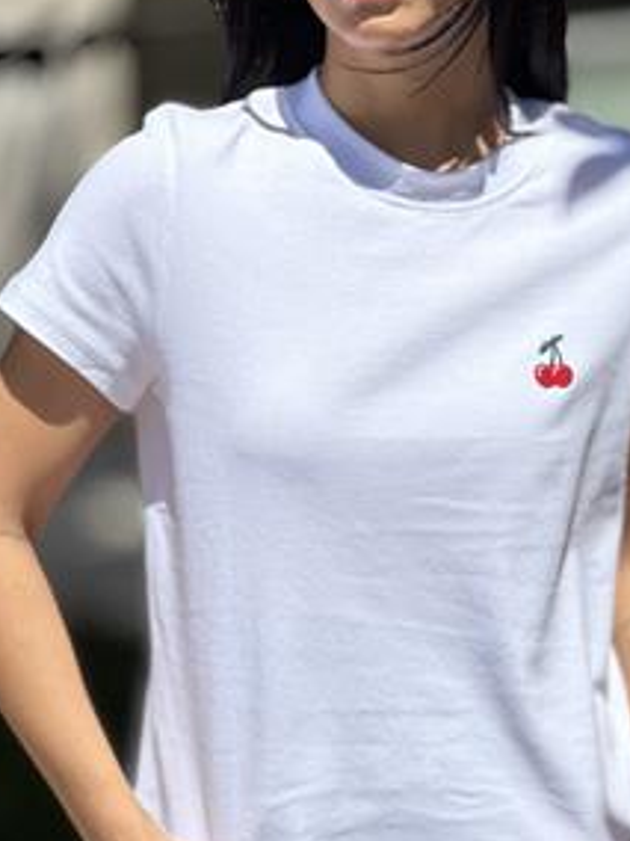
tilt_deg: -12.8
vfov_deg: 17.6
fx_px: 2718
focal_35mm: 112
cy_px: 472
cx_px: 411
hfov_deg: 13.2
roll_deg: -0.4
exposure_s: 1/1179
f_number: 2.8
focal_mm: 9
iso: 32
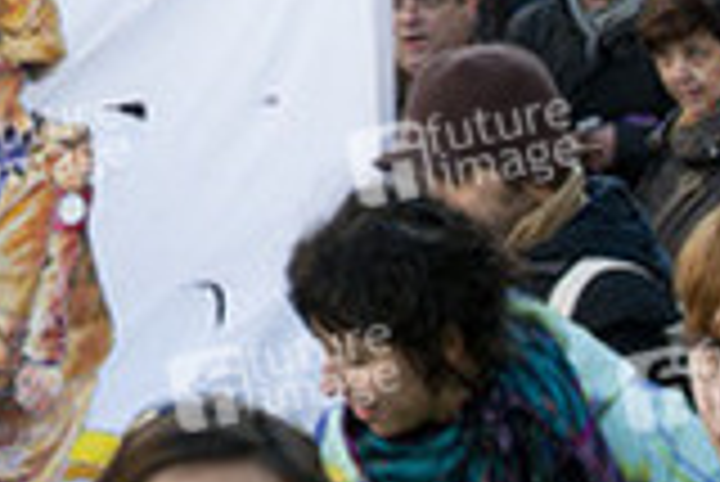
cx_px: -108
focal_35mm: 90
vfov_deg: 15.0
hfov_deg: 21.3
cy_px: 41
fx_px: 1802
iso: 400
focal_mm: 32
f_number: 5
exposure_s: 1/320
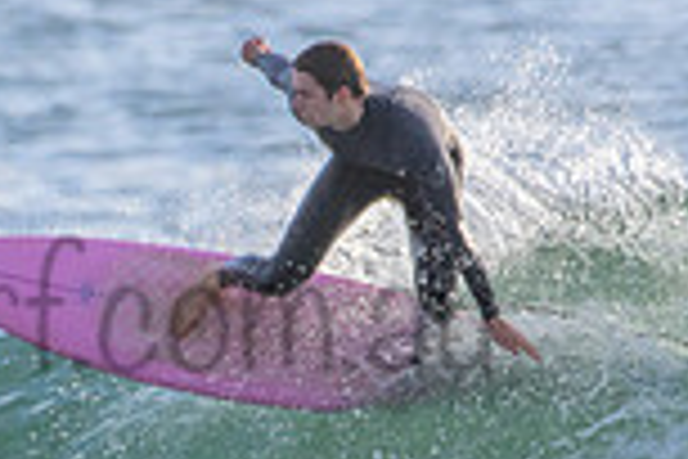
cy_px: 268
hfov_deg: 0.7
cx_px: 18
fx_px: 54310
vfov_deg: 0.5
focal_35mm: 2842
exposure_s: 1/2000
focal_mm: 500
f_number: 5.6
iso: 400
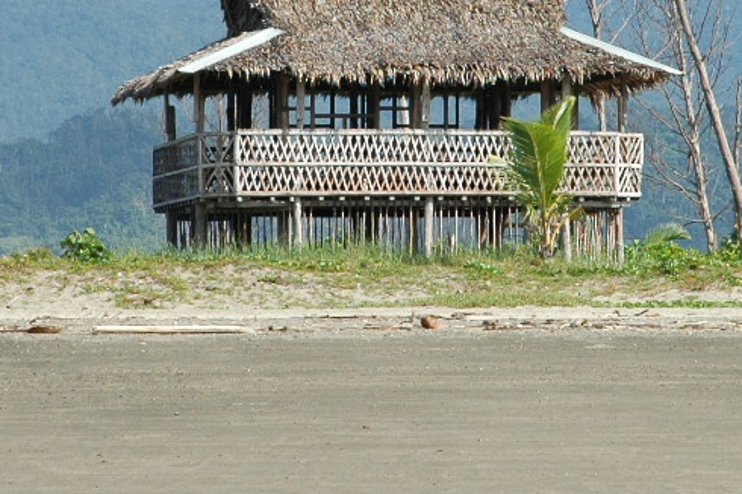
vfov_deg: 4.3
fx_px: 6632
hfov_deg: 6.4
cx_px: 386
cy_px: 6
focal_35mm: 322
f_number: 9.5
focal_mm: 70
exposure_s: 1/350
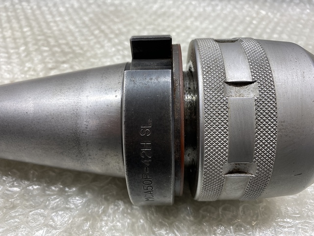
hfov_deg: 67.3
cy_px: 118
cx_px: 157
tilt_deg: -45.3
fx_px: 236
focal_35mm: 26
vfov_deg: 53.1
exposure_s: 1/100
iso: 40
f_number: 1.8
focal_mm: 4.25
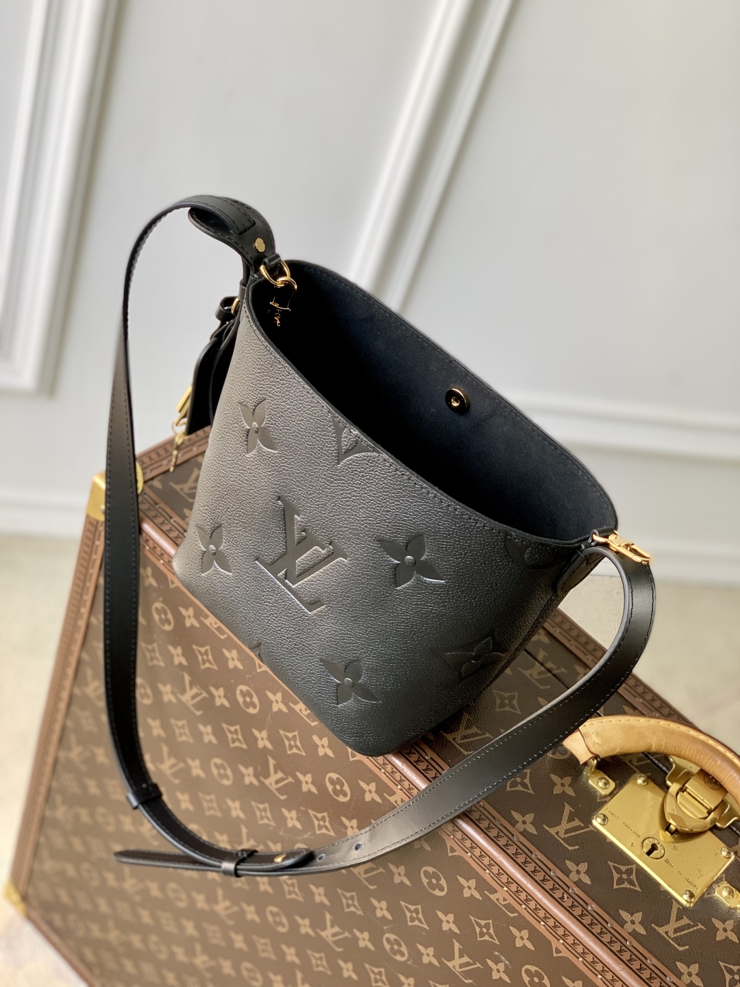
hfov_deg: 28.0
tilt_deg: -41.3
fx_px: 1482
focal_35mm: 52
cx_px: 370
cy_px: 494
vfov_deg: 36.8
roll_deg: -21.2
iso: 50
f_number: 2.4
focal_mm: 6
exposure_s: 1/122
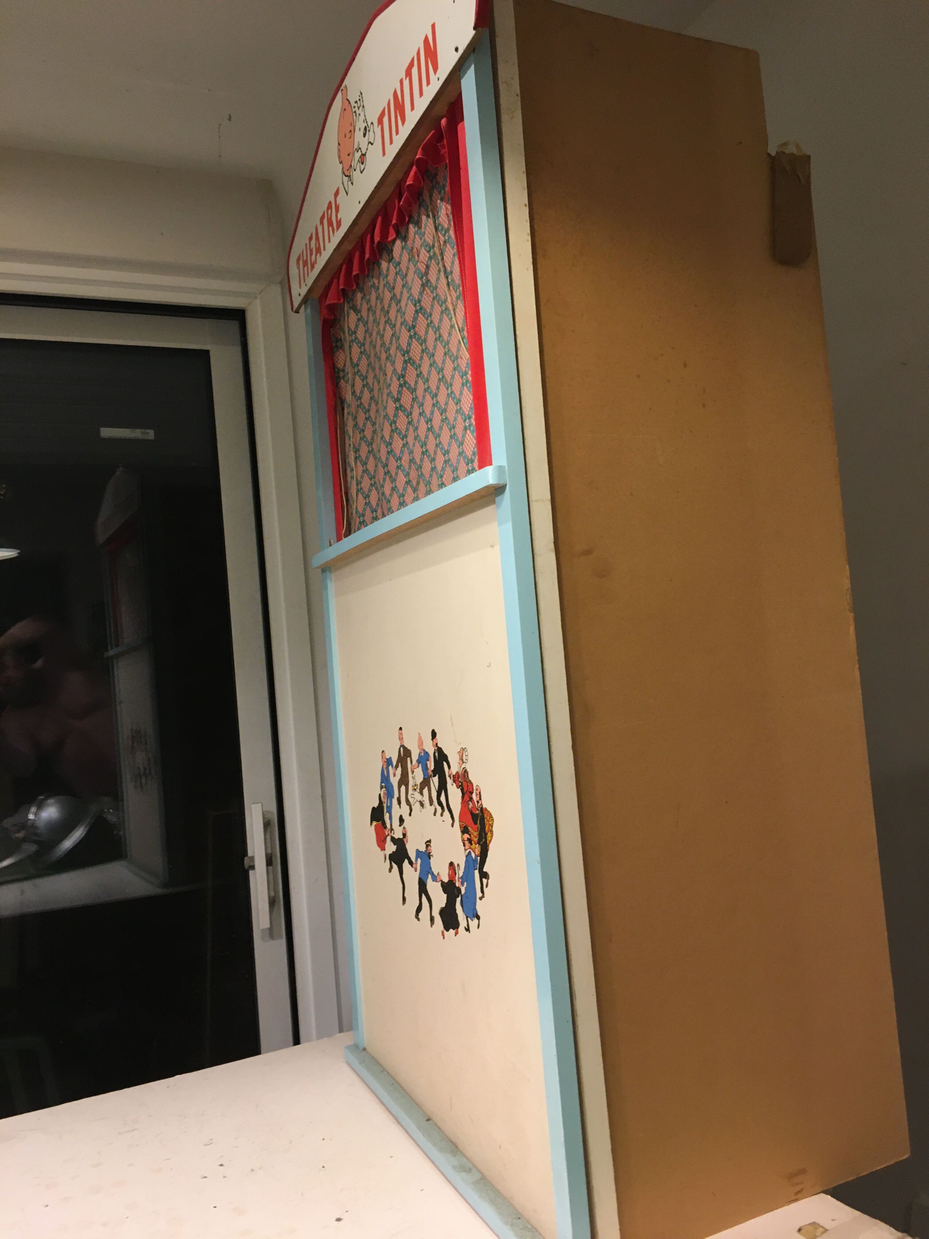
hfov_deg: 48.2
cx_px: 464
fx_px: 1038
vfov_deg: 61.7
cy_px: 620
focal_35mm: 29
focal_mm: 4.15
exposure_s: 1/33
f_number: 2.2
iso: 125
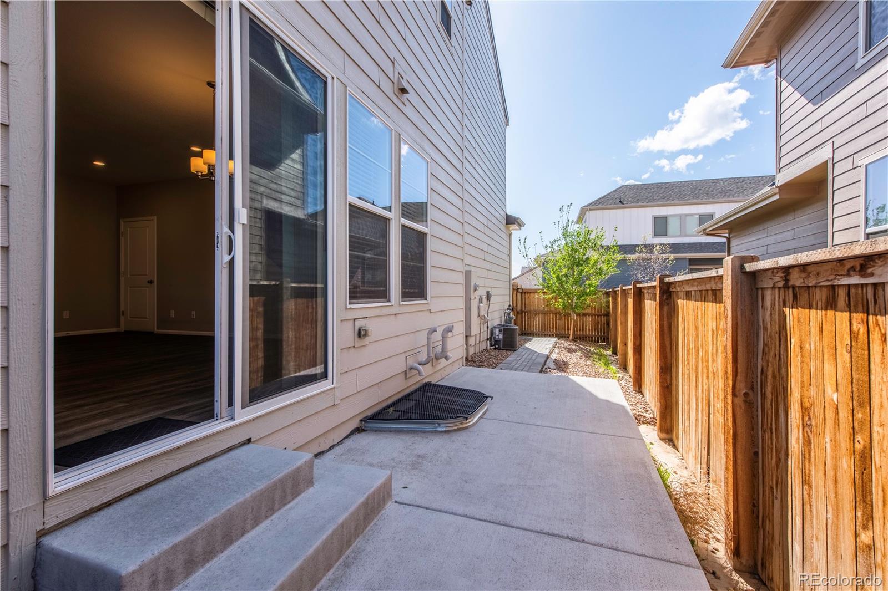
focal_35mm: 16
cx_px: 444
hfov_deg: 96.7
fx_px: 395
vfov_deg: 73.7
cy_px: 296
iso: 400
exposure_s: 1/8000
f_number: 8
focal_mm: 16
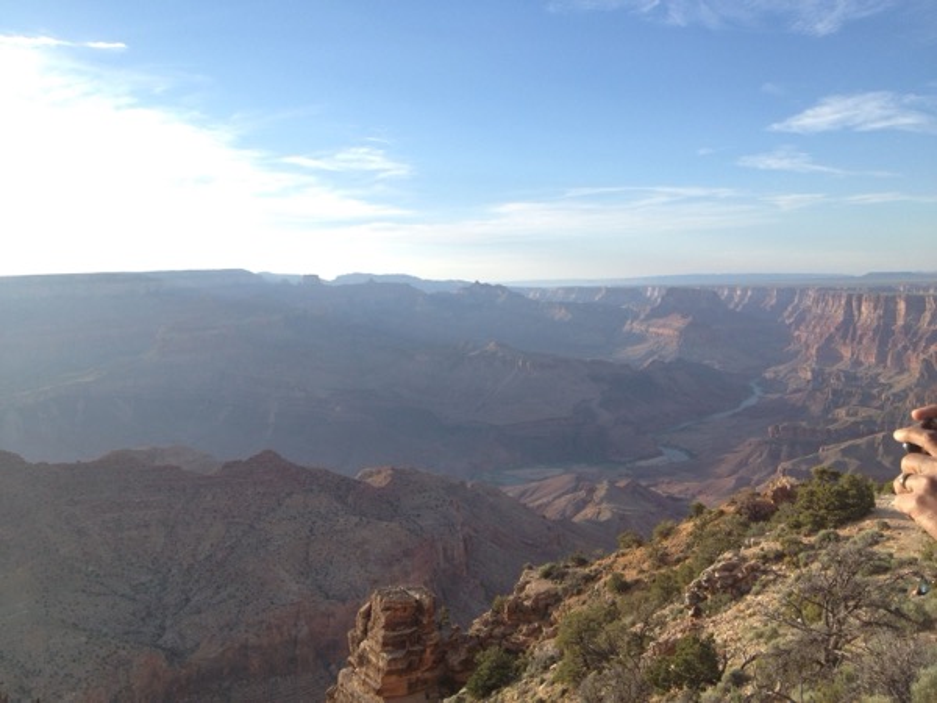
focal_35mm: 35
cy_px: 352
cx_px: 468
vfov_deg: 40.7
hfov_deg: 52.6
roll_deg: +0.1
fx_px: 947
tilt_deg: -4.2
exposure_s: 1/863
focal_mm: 4.28
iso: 50
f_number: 2.4
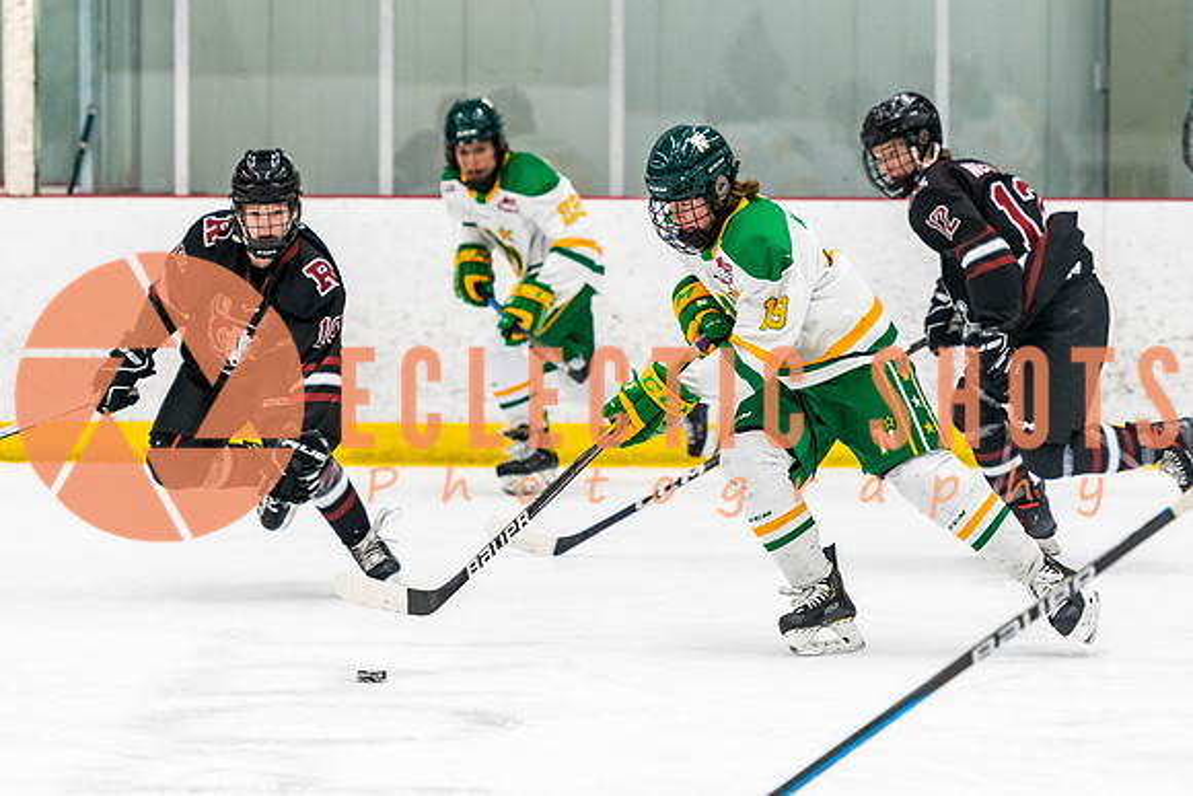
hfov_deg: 10.2
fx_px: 6678
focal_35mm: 201
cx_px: 725
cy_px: 434
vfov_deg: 6.8
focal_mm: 140
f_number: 2.8
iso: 1600
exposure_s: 1/640
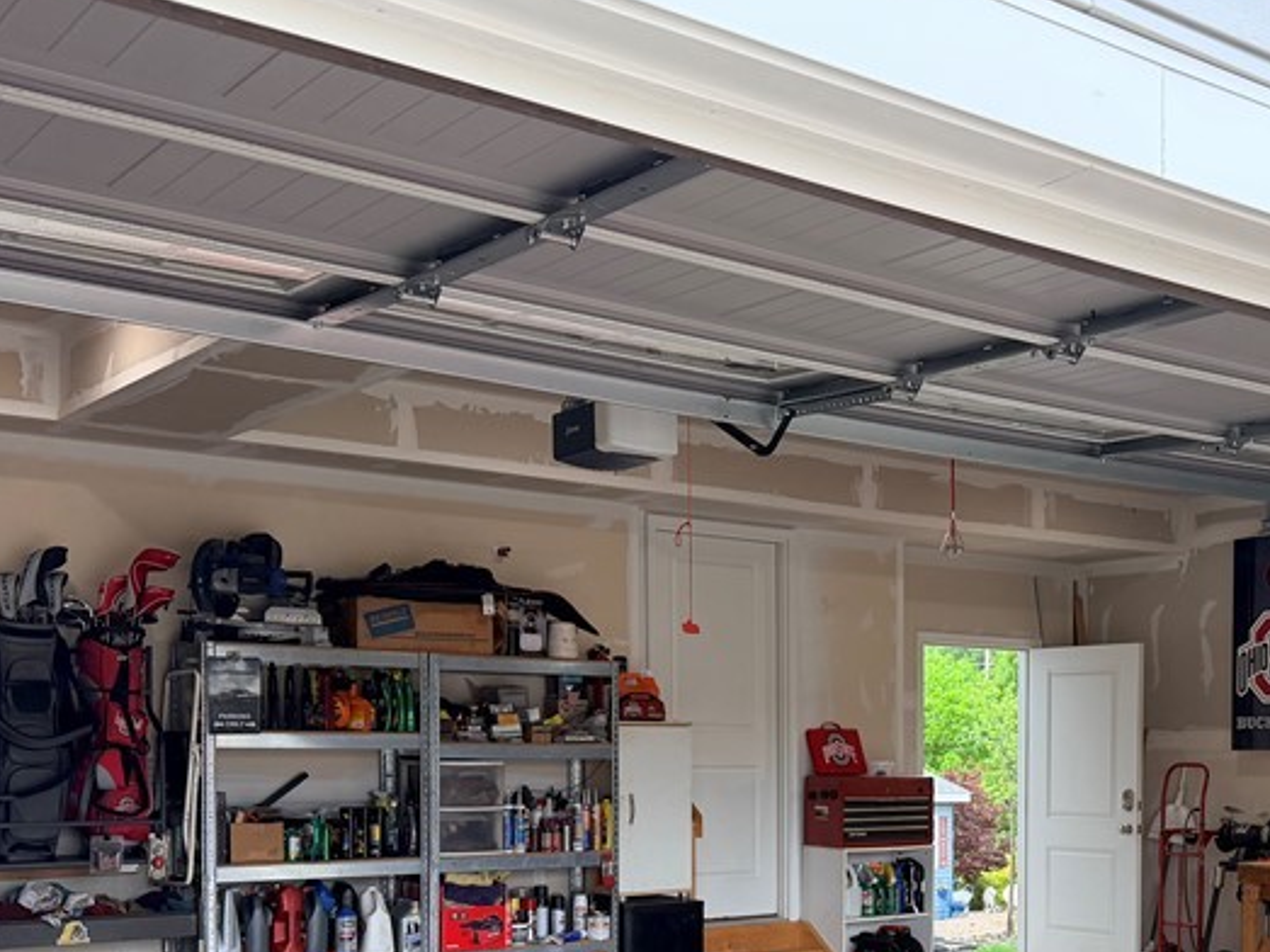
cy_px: 818
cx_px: 964
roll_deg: -0.8
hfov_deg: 39.3
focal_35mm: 47
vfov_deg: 29.8
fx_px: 1724
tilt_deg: -1.3
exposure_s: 1/221
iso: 160
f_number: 1.78
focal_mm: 6.76
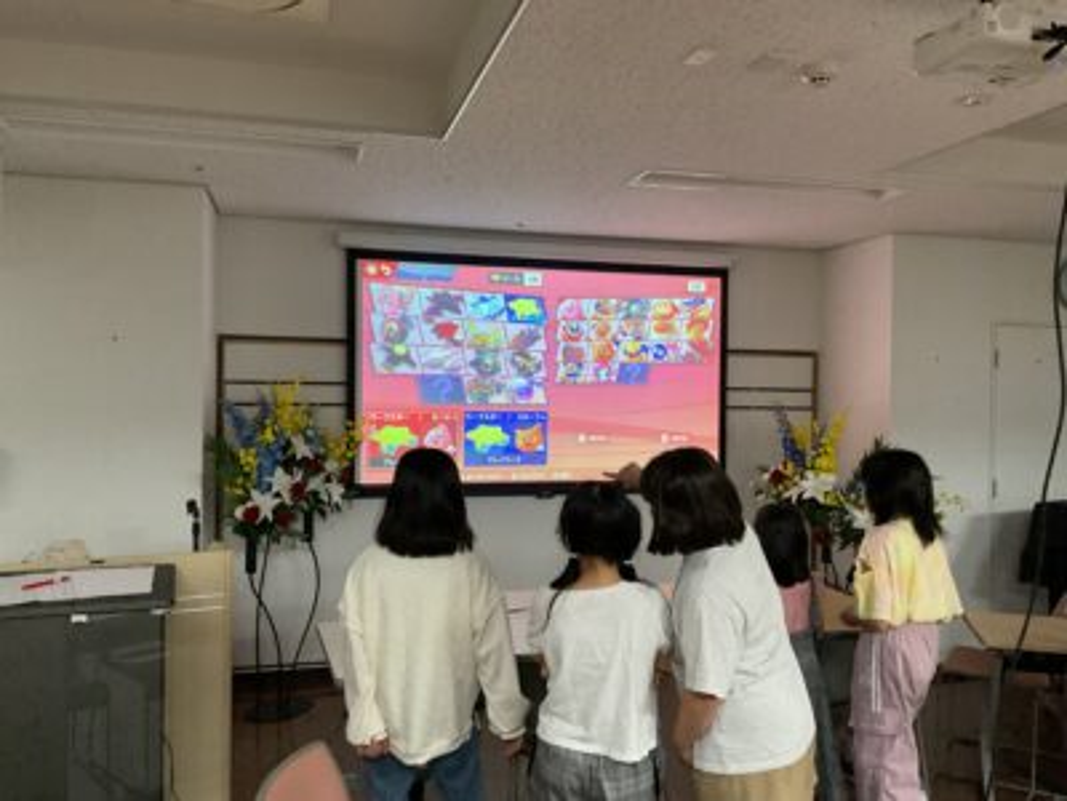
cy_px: 400
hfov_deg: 61.7
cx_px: 534
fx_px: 894
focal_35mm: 29
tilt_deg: +0.2
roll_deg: -0.1
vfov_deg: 48.2
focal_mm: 3
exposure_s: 1/60
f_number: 1.8
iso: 250
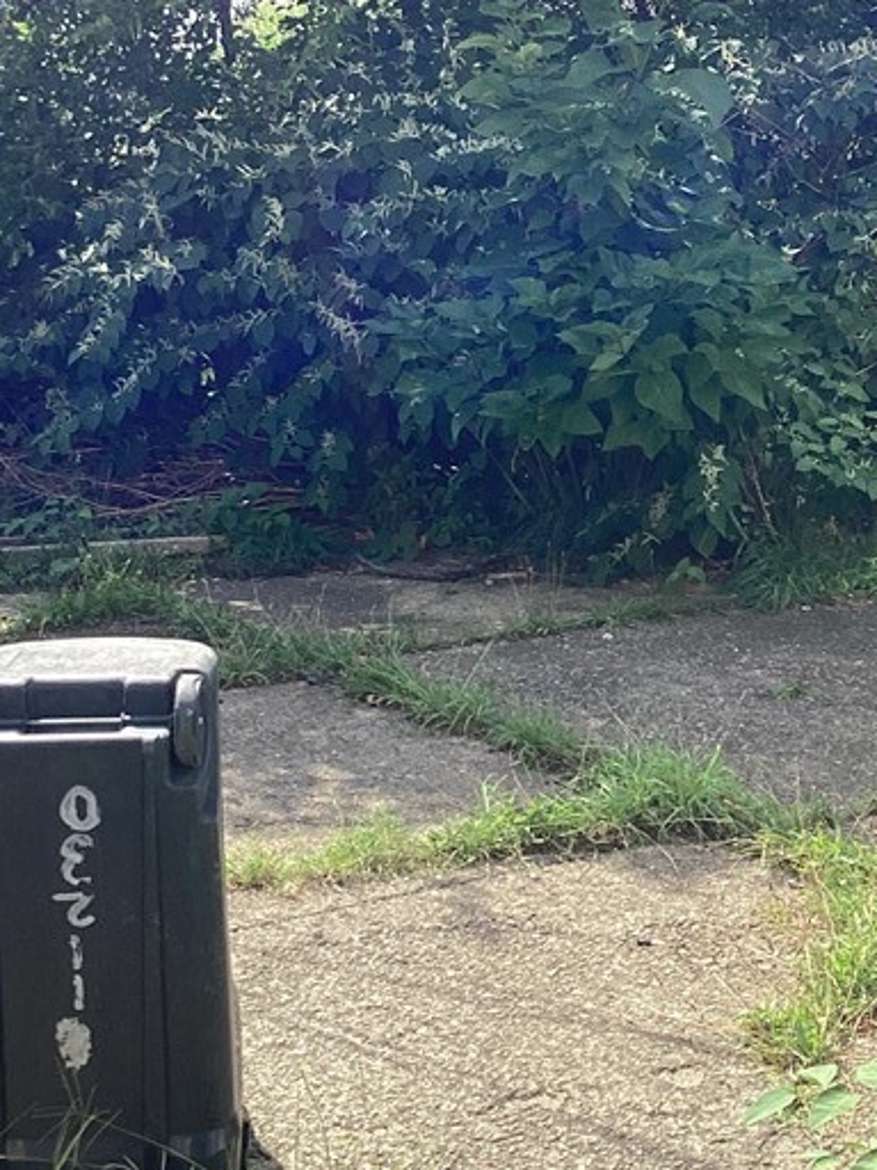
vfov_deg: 31.0
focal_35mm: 62
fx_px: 2094
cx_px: 509
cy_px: 418
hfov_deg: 23.6
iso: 25
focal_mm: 3.3
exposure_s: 1/443
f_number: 2.4
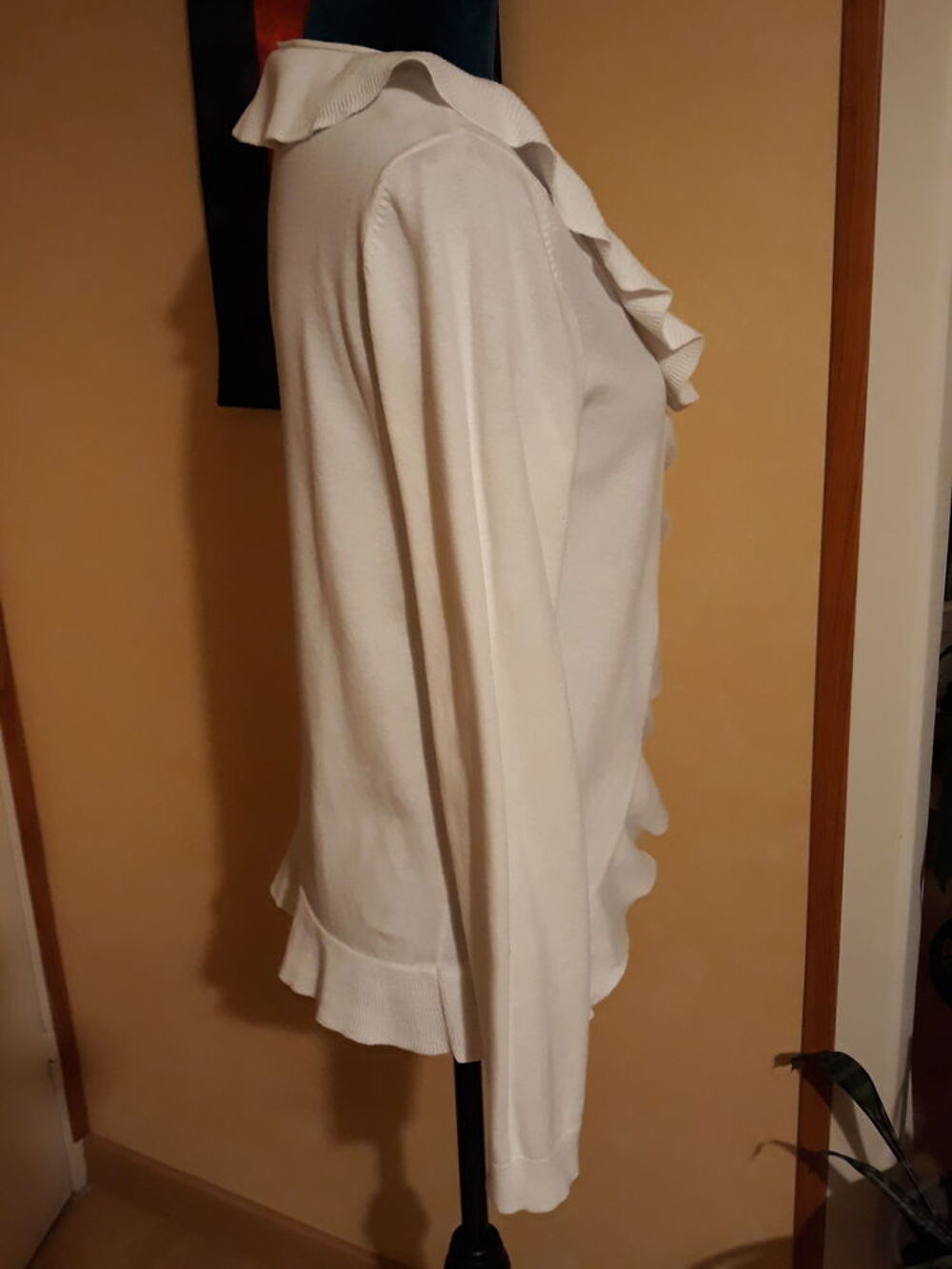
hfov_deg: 51.4
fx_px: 990
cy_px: 634
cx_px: 476
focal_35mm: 27
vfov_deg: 65.3
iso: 200
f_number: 1.7
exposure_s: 1/25
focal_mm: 3.71
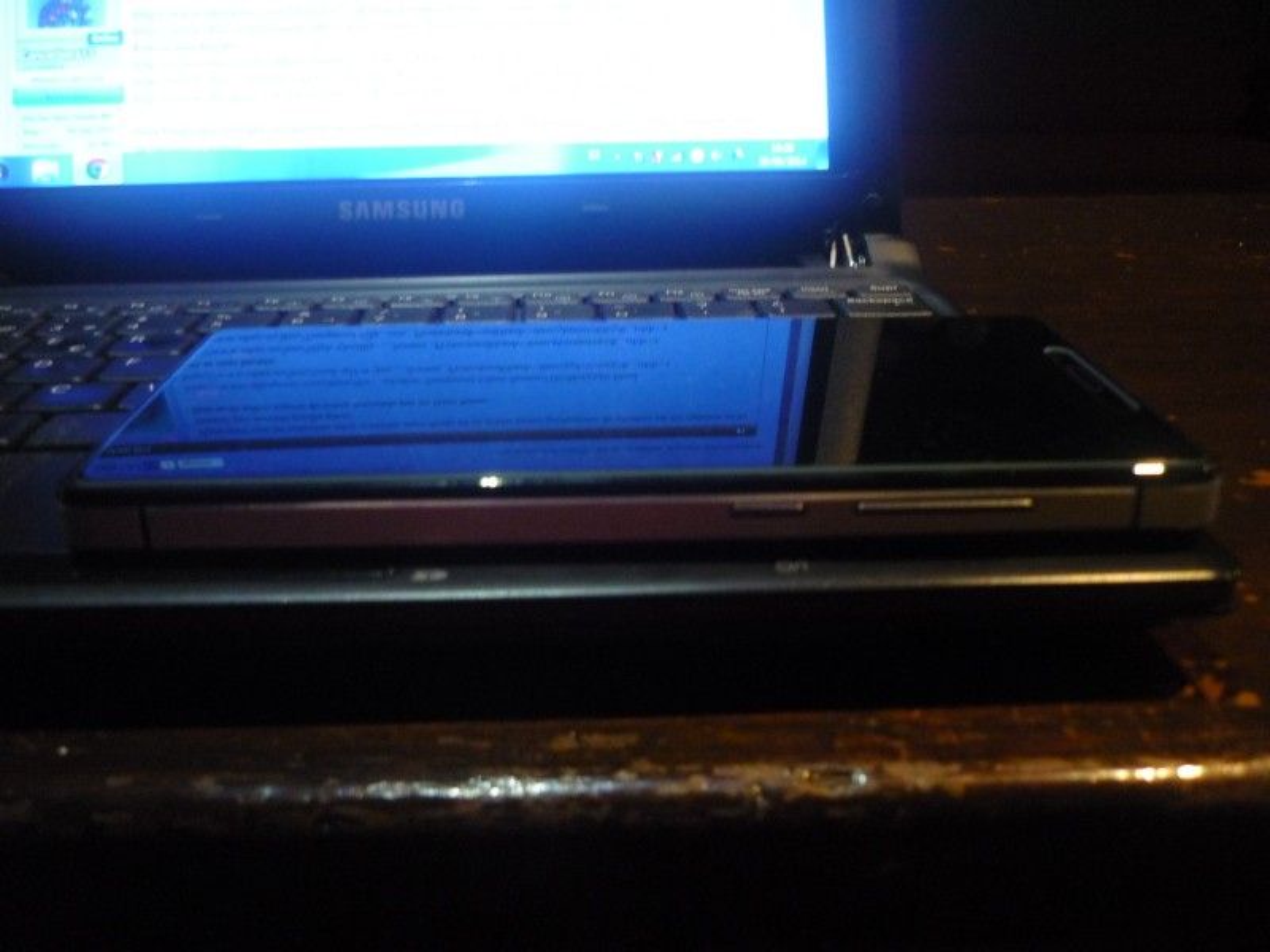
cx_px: 635
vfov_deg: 42.9
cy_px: 476
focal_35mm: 33
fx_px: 1211
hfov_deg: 55.4
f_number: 2.8
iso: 400
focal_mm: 5.5
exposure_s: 1/8
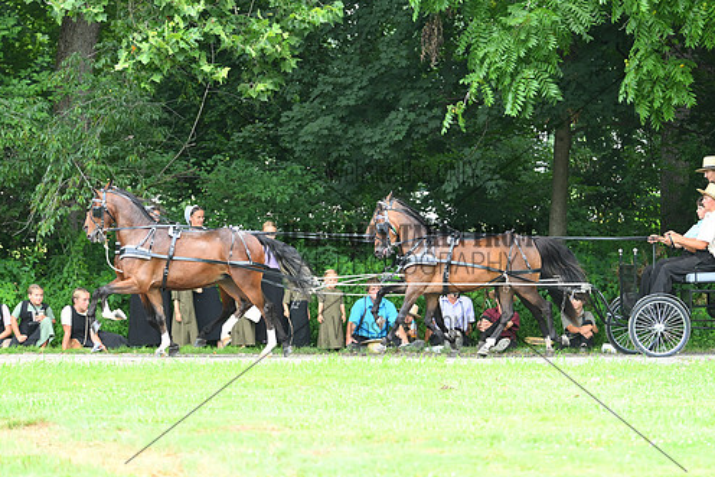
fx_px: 3298
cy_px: 247
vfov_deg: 8.3
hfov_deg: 12.4
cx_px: 408
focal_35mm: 166
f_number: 2.8
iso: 500
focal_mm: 95
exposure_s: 1/893
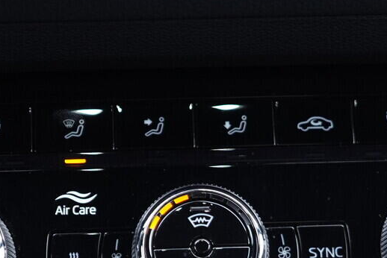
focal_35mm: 100
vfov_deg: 13.5
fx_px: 1076
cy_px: 252
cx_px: 223
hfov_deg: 20.4
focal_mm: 24
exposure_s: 1/40
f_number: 2.8
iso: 640
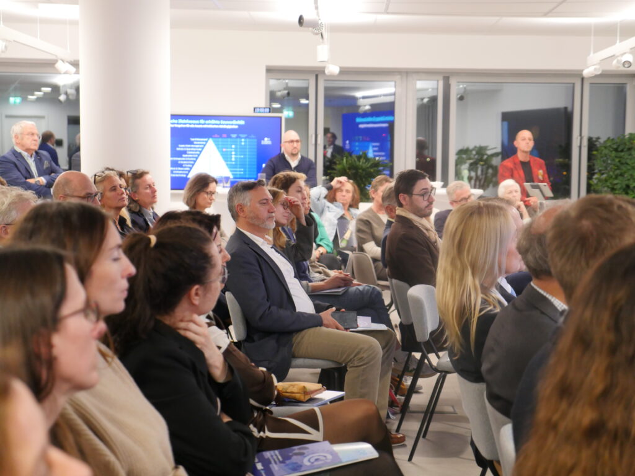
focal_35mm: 70
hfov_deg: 27.8
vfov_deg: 21.0
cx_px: 318
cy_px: 238
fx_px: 1284
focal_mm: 35
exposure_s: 1/80
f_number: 2.8
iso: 1600
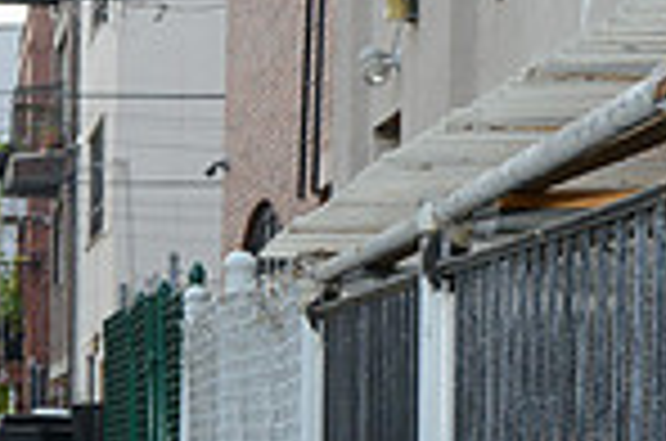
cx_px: -346
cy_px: 637
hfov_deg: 11.4
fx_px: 3194
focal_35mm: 173
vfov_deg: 7.8
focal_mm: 44
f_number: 9
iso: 800
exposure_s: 1/200
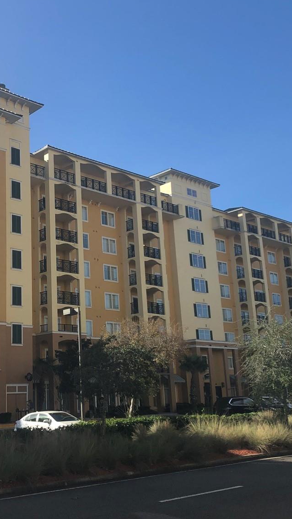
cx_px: 62
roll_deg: +1.2
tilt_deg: +15.0
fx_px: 592
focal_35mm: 43
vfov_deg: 47.3
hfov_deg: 27.2
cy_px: 246
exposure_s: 1/1548
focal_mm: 4
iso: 20
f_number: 1.8
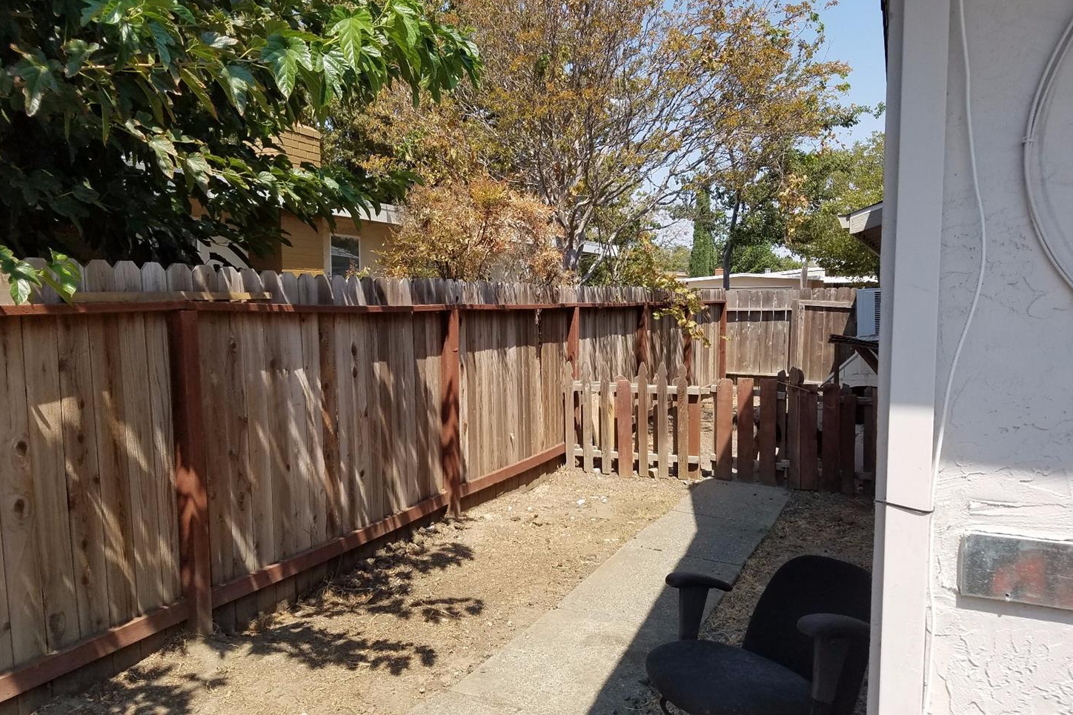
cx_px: 538
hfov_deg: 65.5
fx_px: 834
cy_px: 339
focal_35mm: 28
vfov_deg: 46.4
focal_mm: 4.2
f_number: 1.7
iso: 50
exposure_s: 1/1808
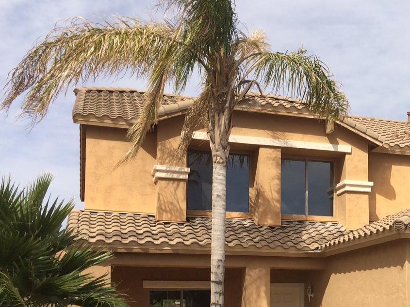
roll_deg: +1.1
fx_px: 663
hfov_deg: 32.3
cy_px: 257
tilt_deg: +4.6
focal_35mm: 56
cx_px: 382
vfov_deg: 25.5
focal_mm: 4.15
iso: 32
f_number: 2.2
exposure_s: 1/2933
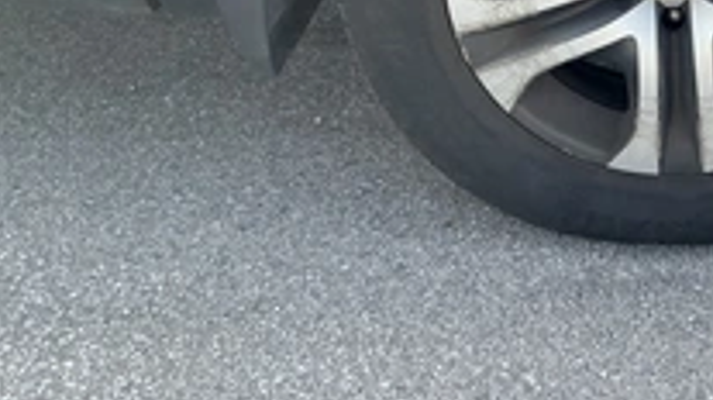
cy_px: -93
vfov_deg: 19.1
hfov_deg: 33.8
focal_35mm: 59
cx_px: 627
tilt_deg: -19.3
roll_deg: -0.8
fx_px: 1114
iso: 25
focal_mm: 3
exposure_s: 1/454
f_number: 1.8
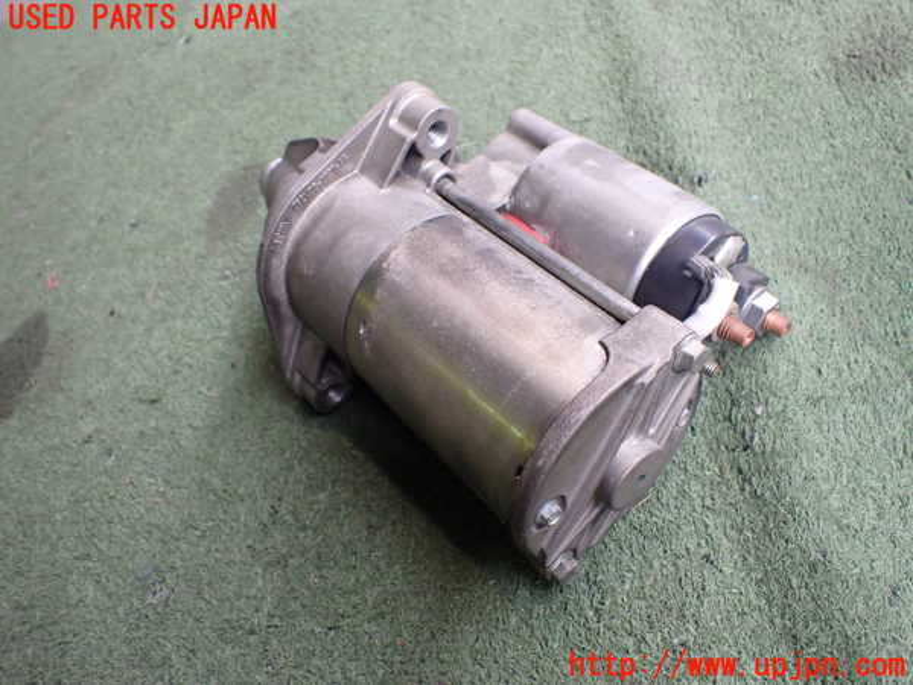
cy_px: 342
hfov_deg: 60.0
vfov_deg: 46.8
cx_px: 456
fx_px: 791
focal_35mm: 30
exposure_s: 1/125
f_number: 2.3
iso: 320
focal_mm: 5.4
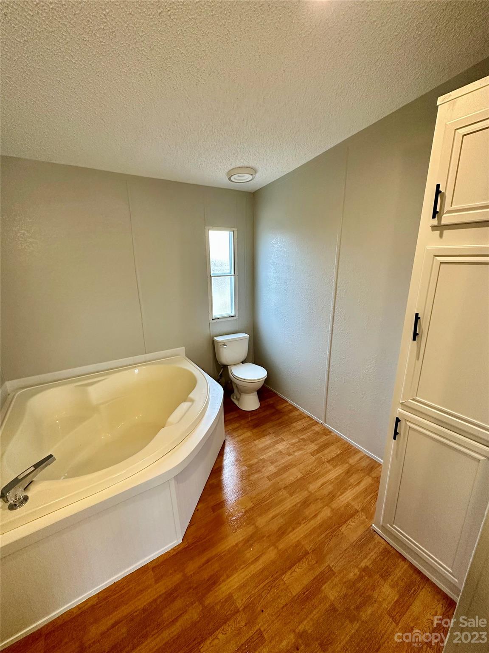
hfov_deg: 85.7
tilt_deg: -15.2
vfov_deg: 102.1
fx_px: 264
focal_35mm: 14
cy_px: 326
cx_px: 244
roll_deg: +1.7
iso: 250
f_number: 2.2
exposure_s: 1/120
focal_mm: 2.22
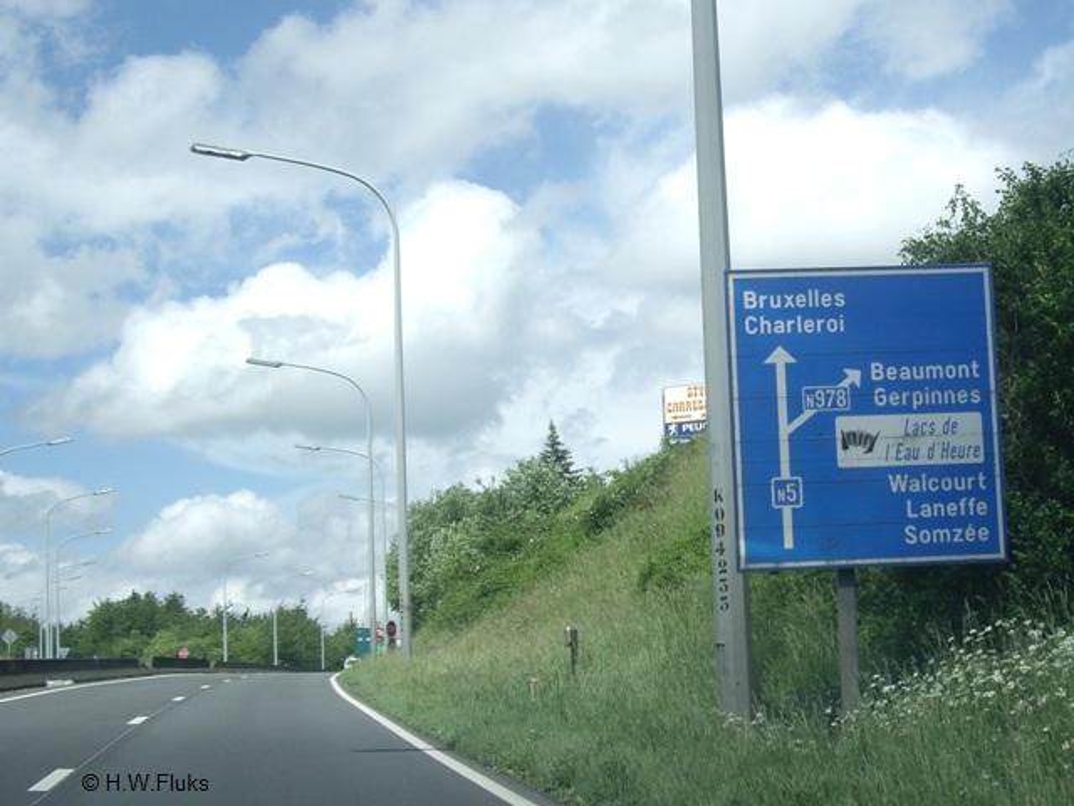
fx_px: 1179
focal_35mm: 38
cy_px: 403
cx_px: 537
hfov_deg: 49.0
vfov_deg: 37.7
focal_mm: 7.9
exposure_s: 1/800
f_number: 2.8
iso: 64
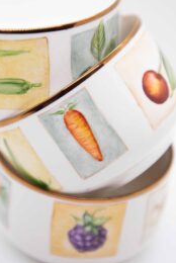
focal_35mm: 121
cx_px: 67
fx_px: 885
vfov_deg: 16.9
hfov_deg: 11.4
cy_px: 113
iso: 200
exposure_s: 1/320
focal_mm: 70
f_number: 2.8
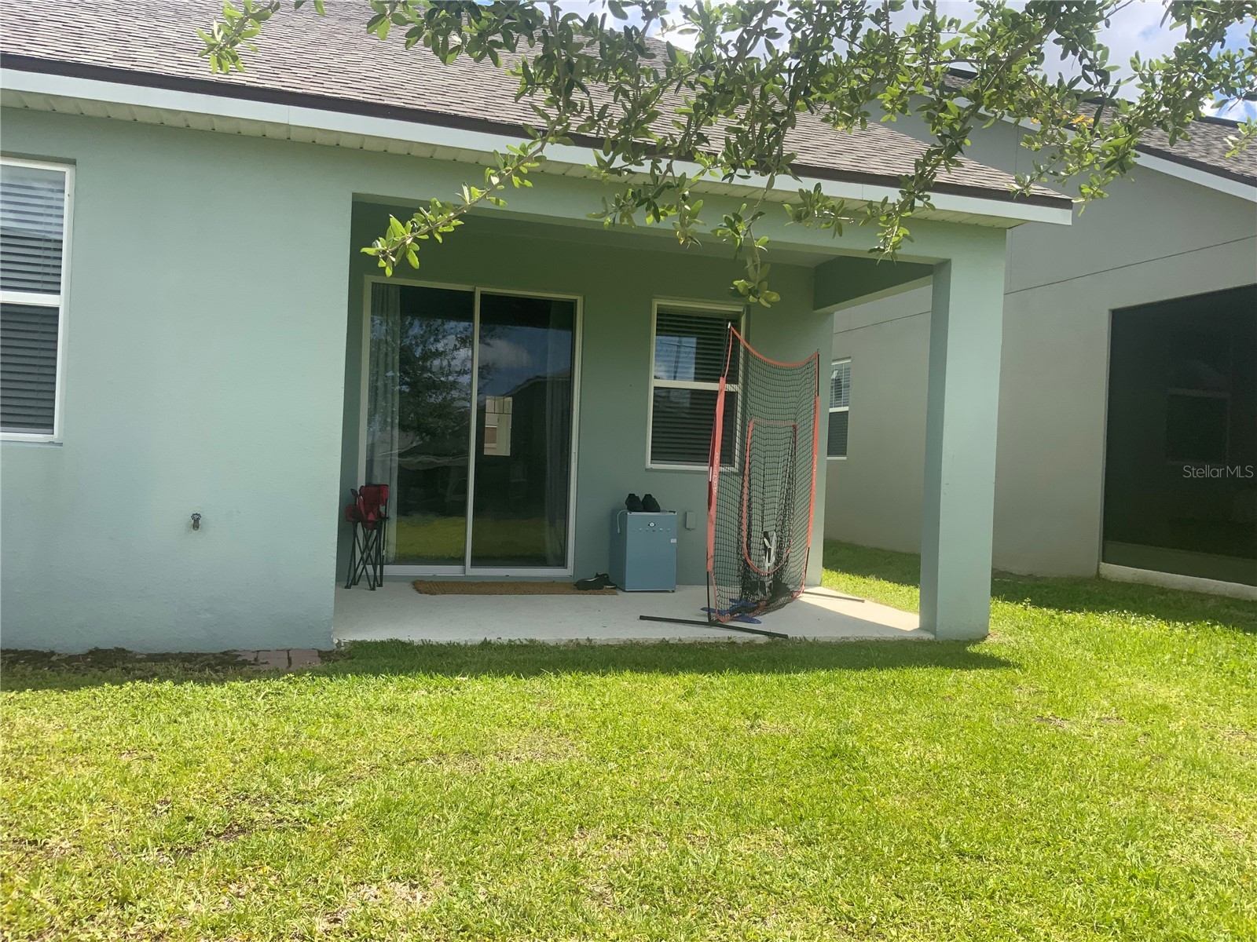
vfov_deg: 48.2
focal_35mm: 29
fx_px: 1053
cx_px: 628
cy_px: 471
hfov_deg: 61.7
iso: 16
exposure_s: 1/1035
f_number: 1.8
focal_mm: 3
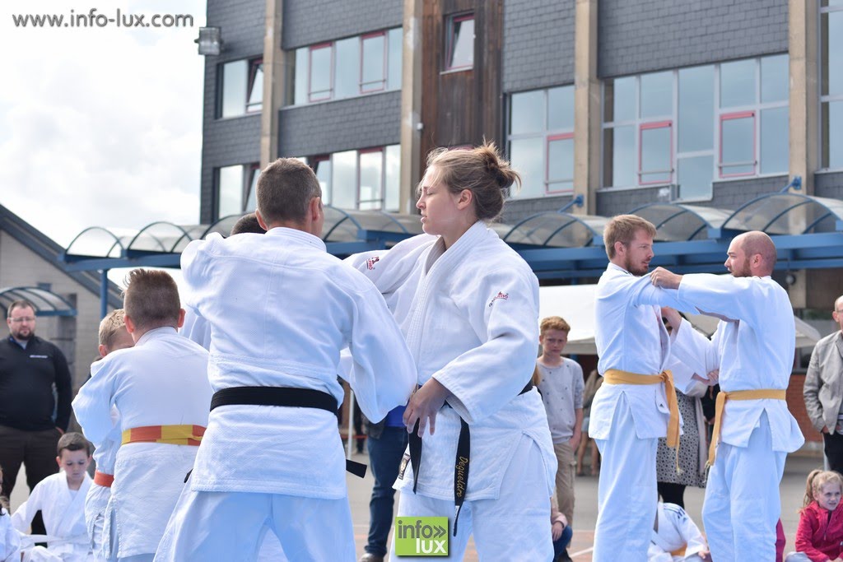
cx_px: 422
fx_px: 1756
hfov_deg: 27.0
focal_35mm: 75
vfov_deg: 18.2
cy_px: 281
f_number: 4.5
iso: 100
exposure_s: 1/500
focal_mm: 50
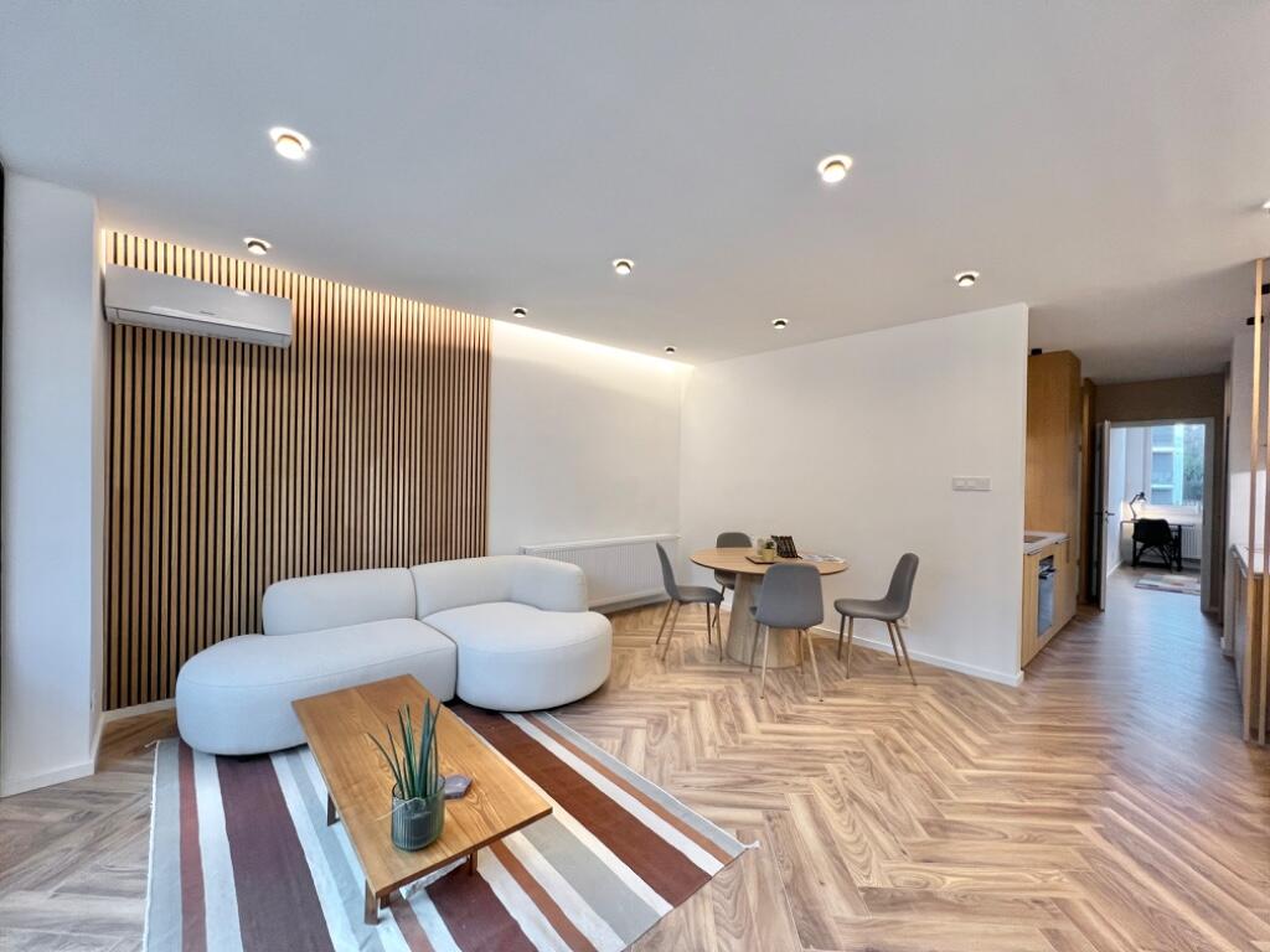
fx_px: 477
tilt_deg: +0.0
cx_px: 635
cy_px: 476
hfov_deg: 106.2
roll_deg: -0.9
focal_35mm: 13
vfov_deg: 89.9
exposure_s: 1/100
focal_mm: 1.57
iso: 160
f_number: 1.8
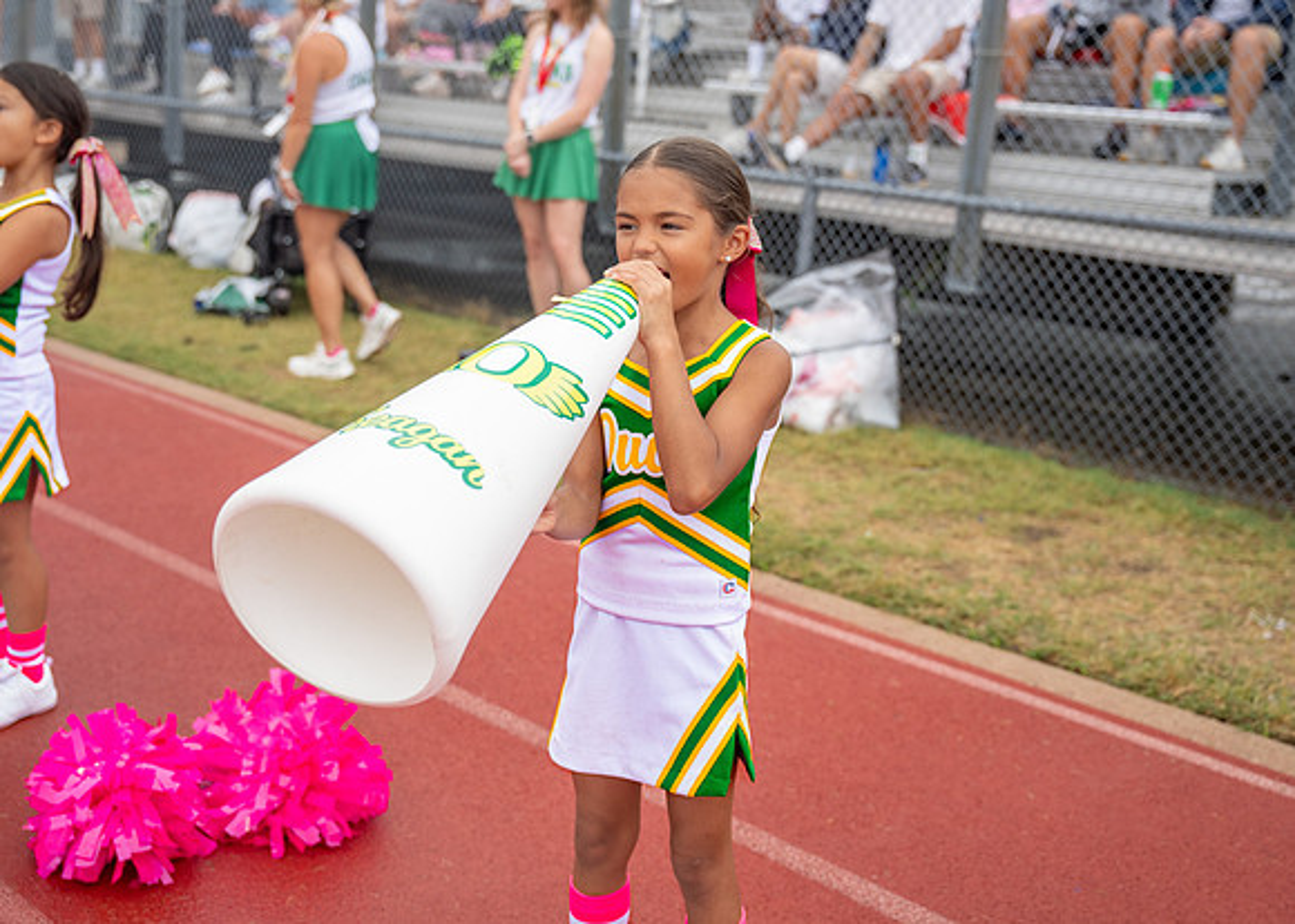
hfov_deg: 41.8
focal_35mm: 46
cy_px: 383
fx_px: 1696
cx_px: 603
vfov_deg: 30.4
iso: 320
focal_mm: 37.4
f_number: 2.8
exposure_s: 1/1250
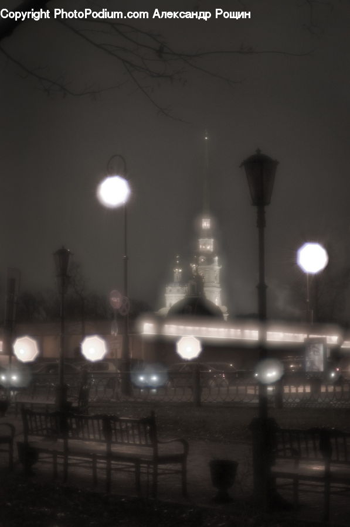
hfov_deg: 8.7
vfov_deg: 13.1
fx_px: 2305
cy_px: 264
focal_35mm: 158
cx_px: 175
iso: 640
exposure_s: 1/6
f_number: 2.5
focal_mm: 105
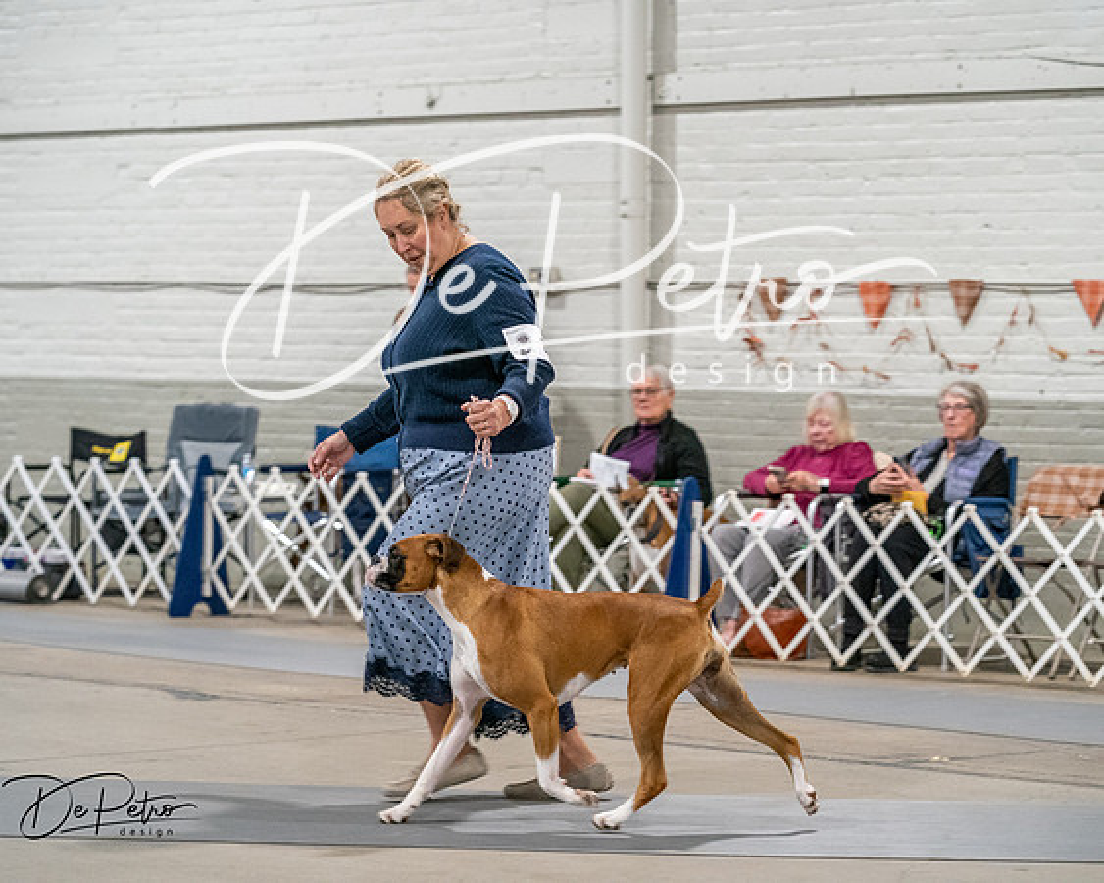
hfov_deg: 16.7
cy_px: 442
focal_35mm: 115
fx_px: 3752
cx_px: 552
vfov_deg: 13.4
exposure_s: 1/250
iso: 6400
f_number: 3.5
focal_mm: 102
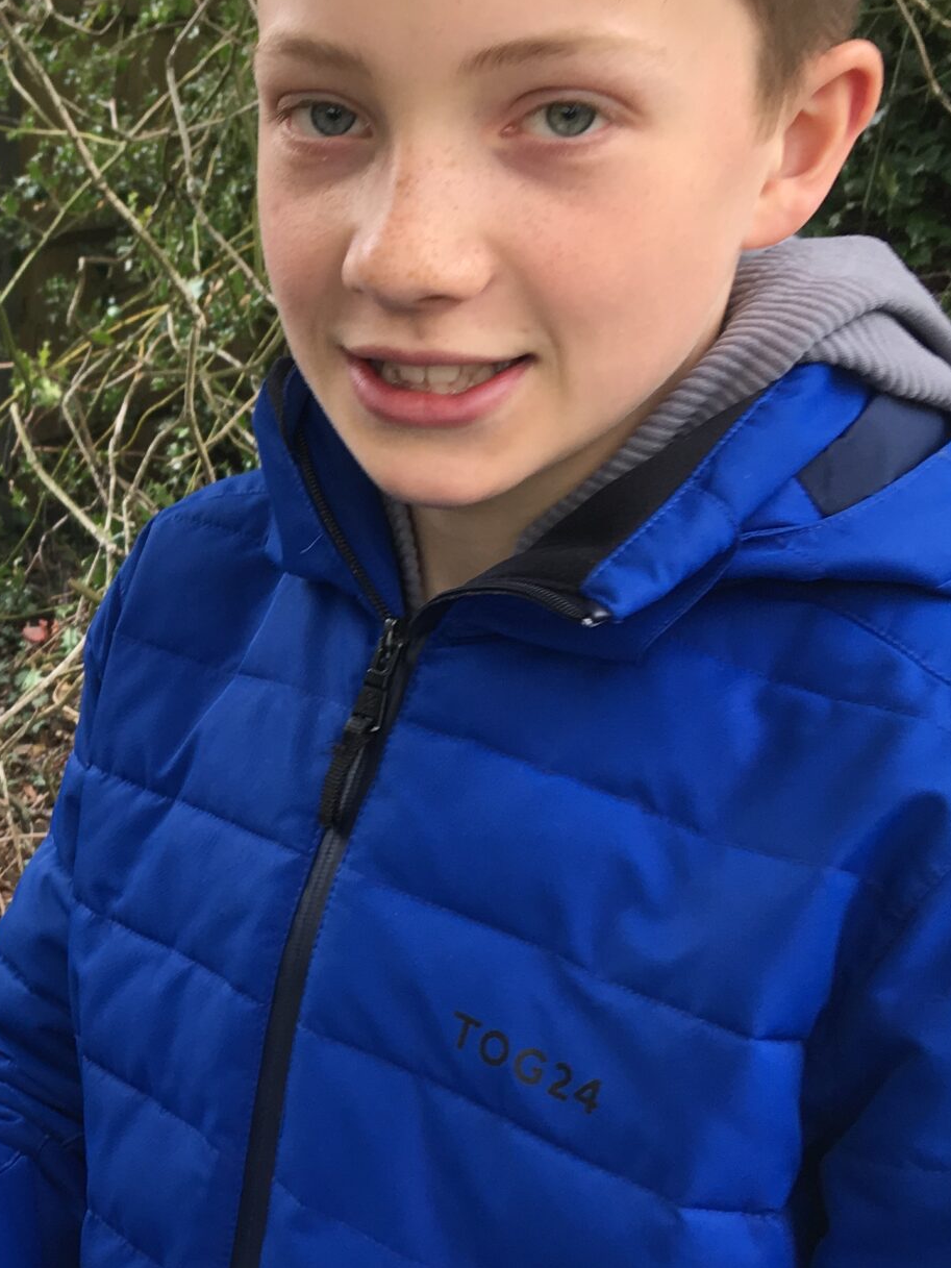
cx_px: -25
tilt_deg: -18.4
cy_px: 662
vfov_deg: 31.7
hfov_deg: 23.0
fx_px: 2234
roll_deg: -1.4
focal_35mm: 61
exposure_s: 1/50
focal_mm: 4.15
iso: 25
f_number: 2.2
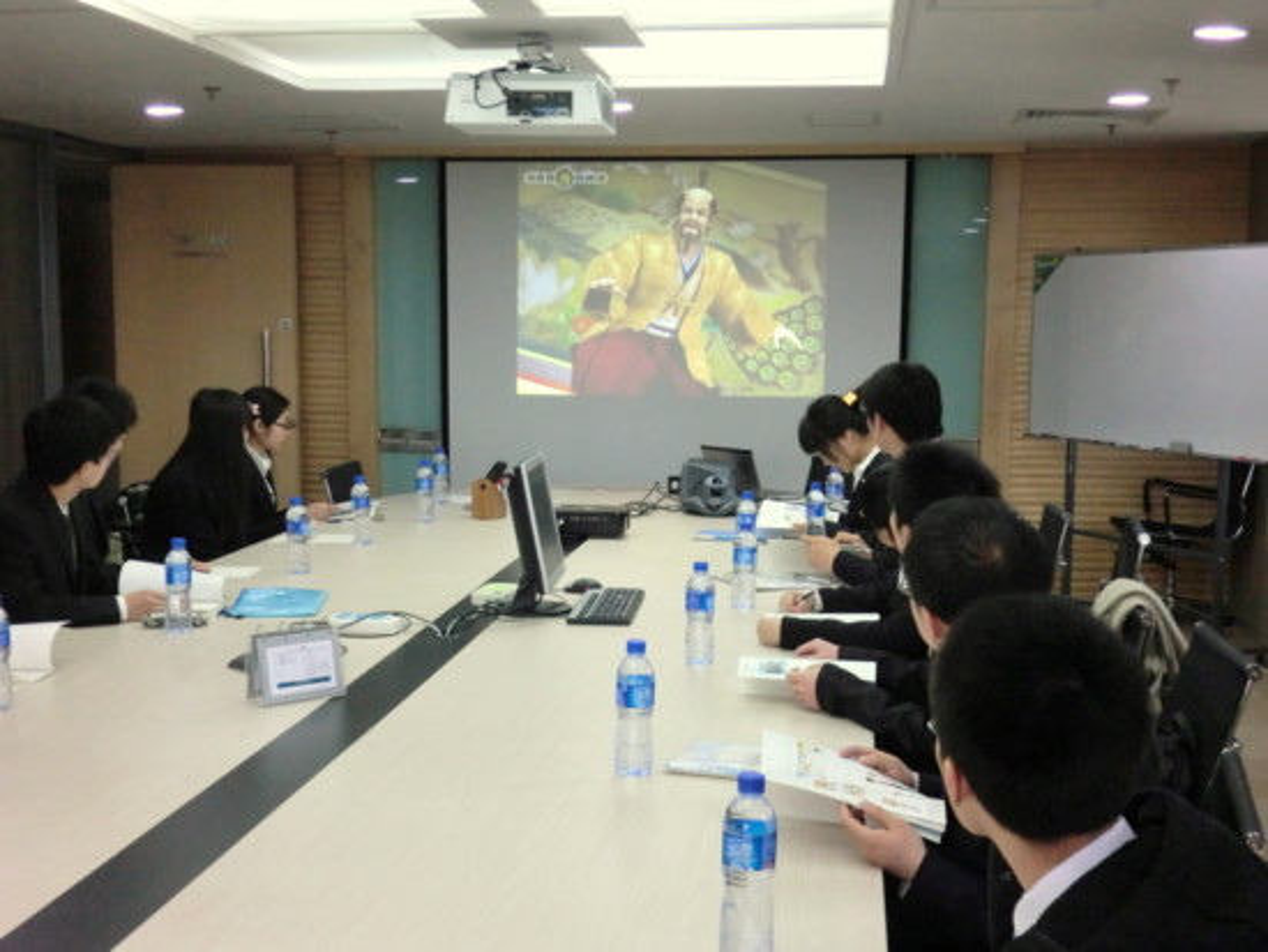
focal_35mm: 47
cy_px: 476
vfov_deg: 30.9
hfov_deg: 40.4
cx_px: 634
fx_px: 1722
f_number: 3.4
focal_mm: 8.46
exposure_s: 1/60
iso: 320
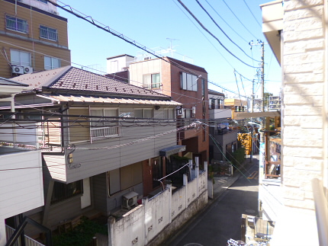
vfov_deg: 56.9
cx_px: 164
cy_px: 123
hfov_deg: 71.6
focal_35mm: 24
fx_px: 228
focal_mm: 4.3
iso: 100
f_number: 2.5
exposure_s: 1/640
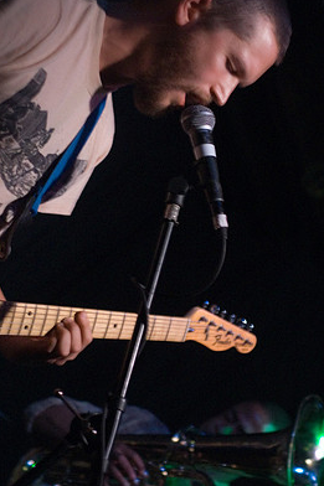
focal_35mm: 86
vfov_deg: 23.7
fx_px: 1162
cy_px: 233
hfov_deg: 15.9
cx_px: 183
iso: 1600
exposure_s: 1/13
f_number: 2.8
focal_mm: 50
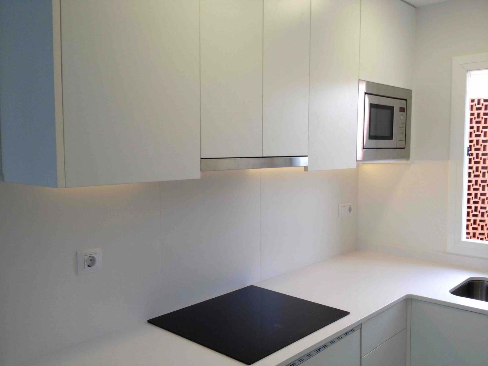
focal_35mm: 35
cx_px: 244
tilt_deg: -7.4
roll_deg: +1.5
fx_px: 493
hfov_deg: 52.6
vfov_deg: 40.7
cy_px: 183
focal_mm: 4.28
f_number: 2.4
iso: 50
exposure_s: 1/100
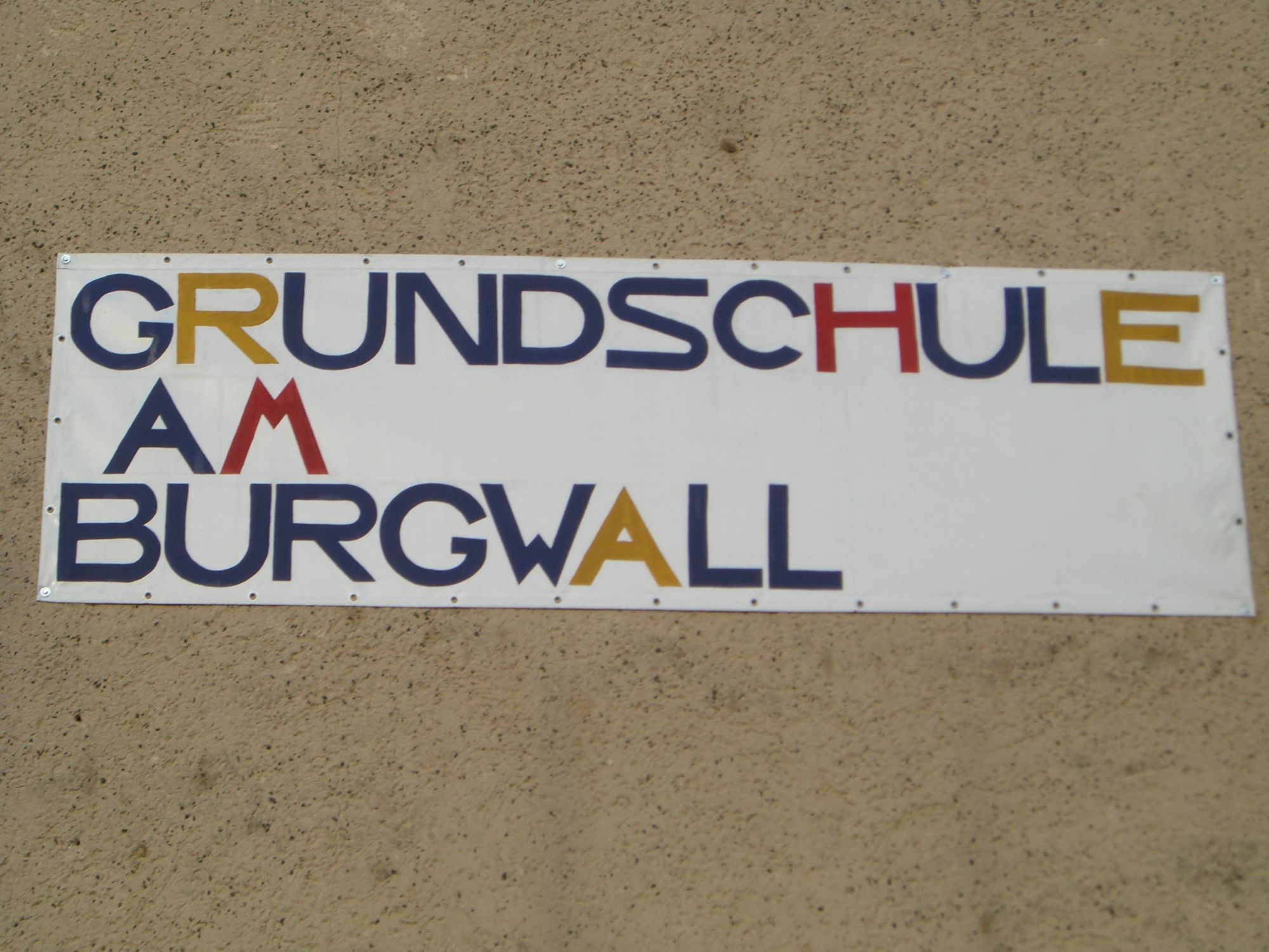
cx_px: 634
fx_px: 3446
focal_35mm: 94
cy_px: 476
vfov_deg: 15.7
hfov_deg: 20.9
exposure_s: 1/250
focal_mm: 15.3
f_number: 4.6
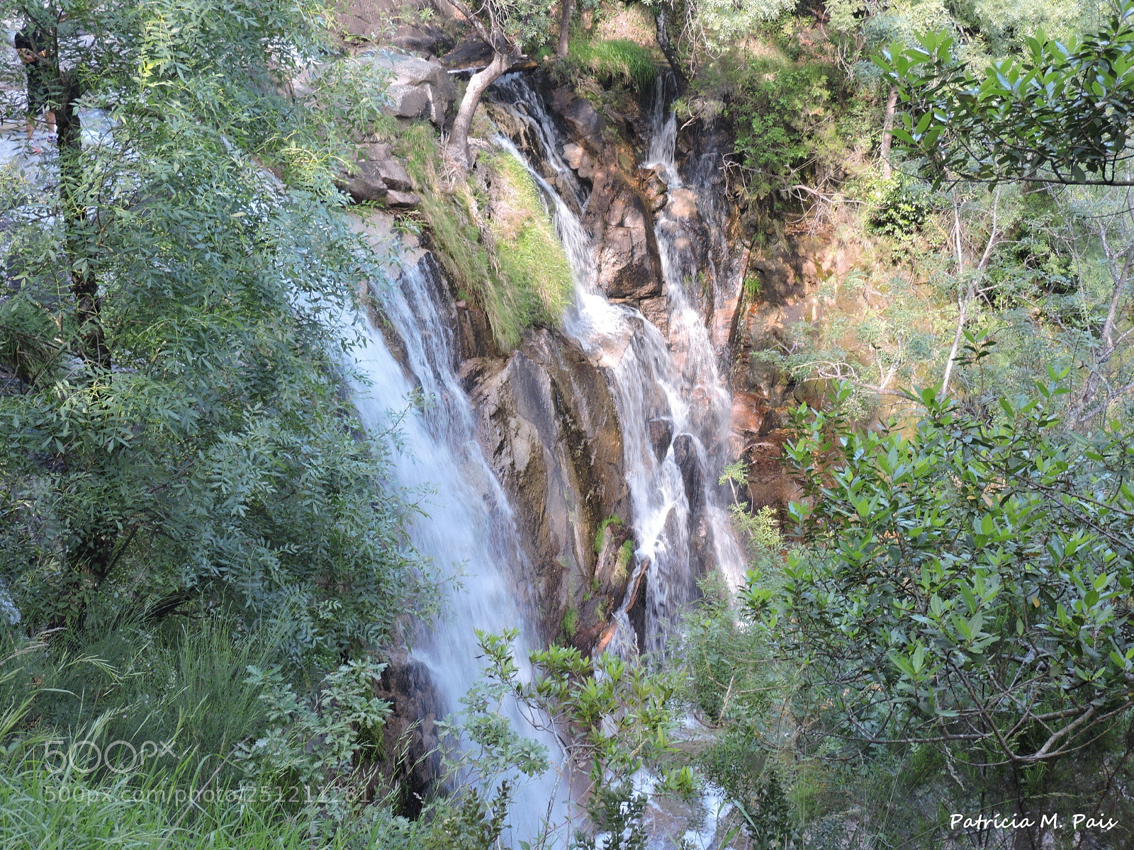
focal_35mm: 47
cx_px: 567
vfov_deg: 30.9
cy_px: 425
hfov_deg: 40.4
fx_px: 1540
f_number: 3.5
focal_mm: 8.4
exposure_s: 1/50
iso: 100
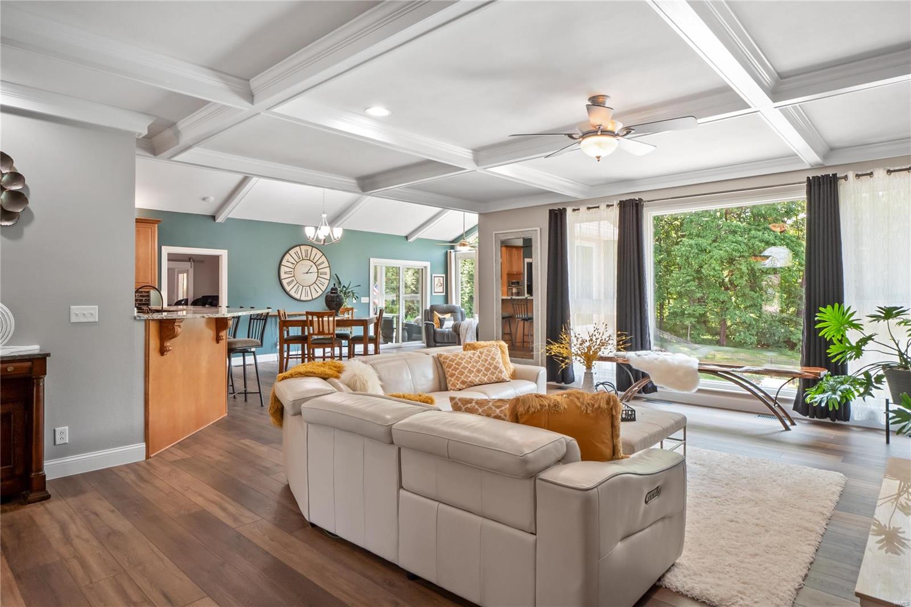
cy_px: 304
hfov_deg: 84.0
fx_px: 506
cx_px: 456
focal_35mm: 20
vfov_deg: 61.9
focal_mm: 10
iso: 400
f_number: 10
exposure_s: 1/3
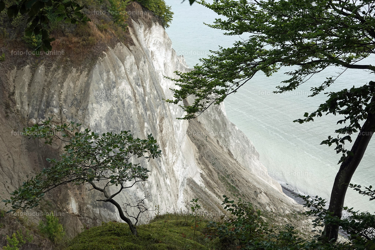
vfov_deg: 28.1
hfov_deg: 41.1
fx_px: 500
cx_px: 188
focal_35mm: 48
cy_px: 125
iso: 64
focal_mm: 17.55
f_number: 4.5
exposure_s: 1/125
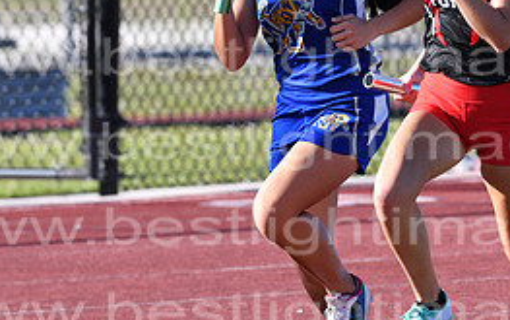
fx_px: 14053
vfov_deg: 1.3
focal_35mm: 1010
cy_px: 104
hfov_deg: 2.1
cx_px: 359
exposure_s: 1/1600
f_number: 5.6
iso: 400
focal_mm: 300
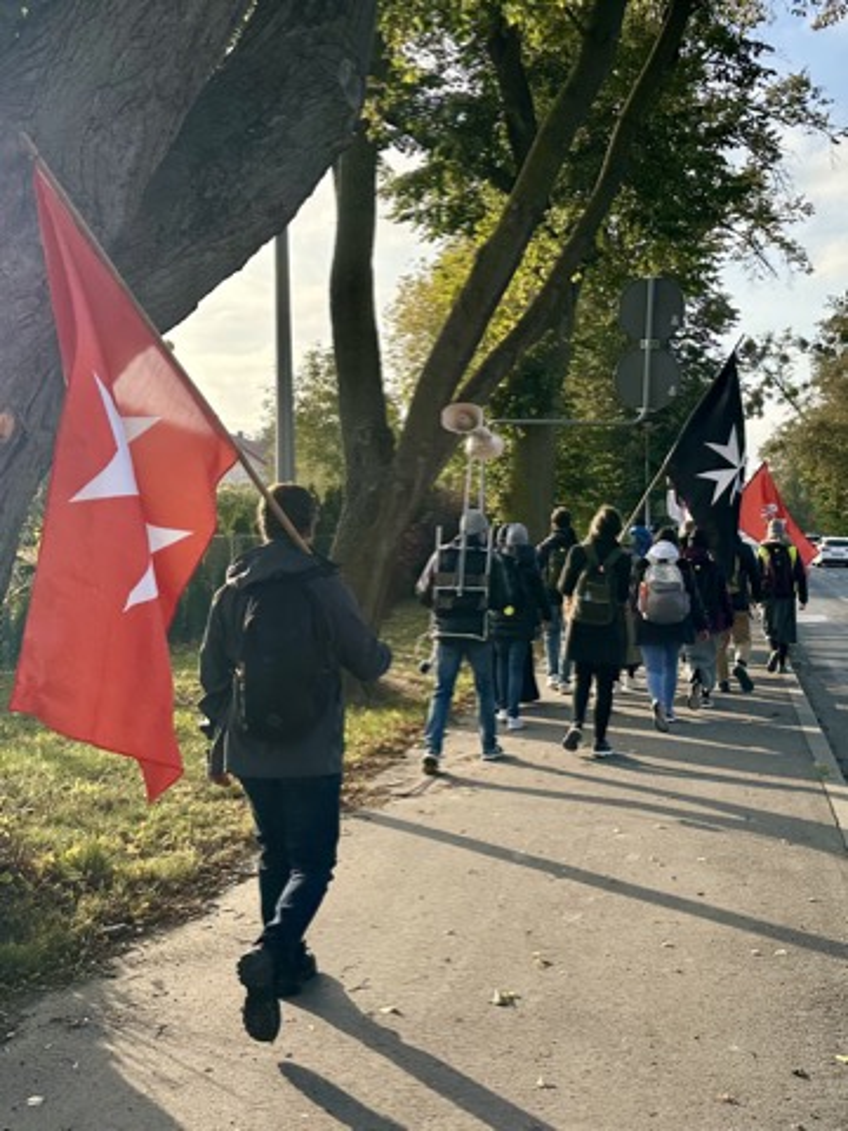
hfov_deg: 56.8
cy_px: 566
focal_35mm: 24
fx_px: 784
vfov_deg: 71.6
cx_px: 424
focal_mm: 6.86
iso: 80
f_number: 1.78
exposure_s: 1/2525
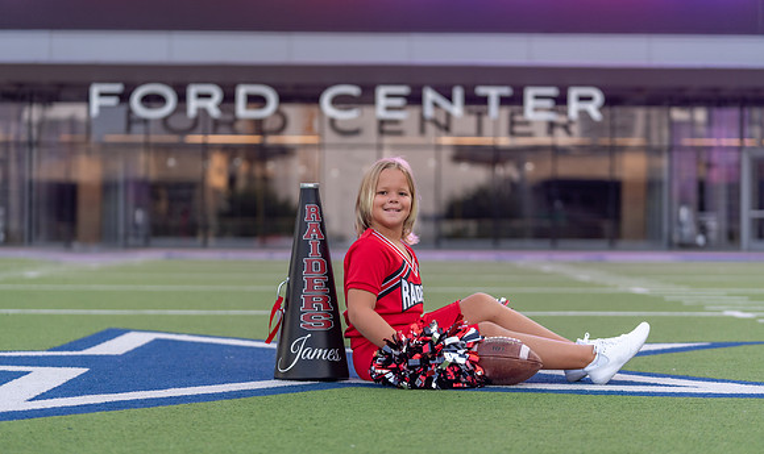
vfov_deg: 13.4
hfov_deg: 22.3
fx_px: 1937
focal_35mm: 94
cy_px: 253
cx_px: 382
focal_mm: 91
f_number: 2.8
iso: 320
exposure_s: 1/400
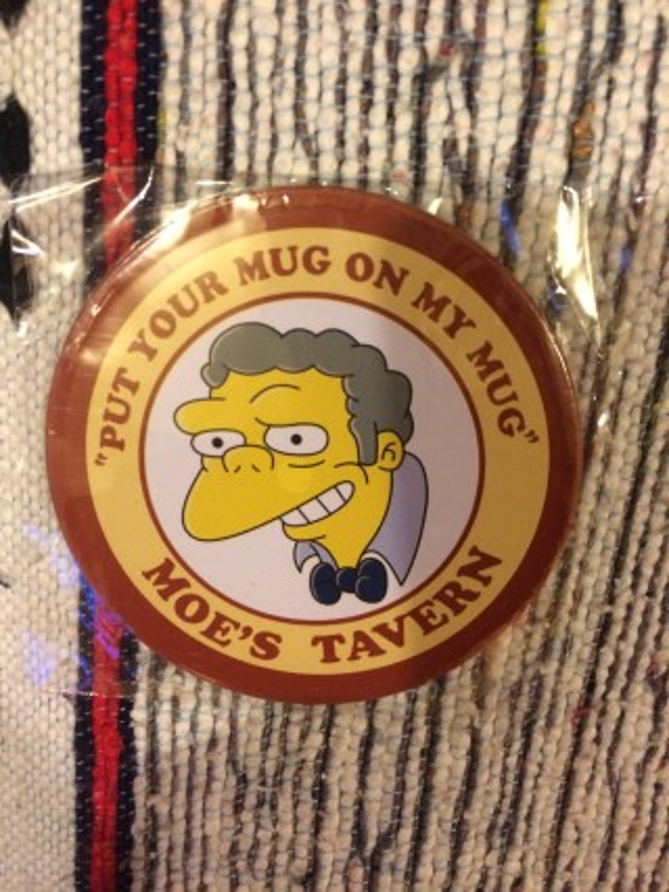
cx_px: 334
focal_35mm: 29
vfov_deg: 61.7
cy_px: 446
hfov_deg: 48.2
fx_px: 748
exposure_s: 1/25
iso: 250
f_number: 2.2
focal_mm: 4.15
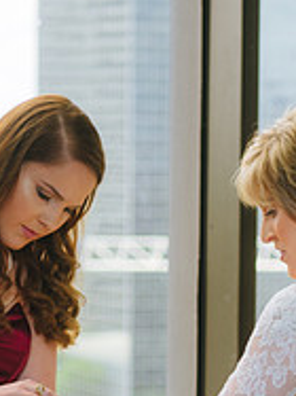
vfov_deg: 10.6
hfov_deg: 8.0
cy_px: 374
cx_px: 258
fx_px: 2112
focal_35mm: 185
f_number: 2.8
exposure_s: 1/200
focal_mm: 62
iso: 200
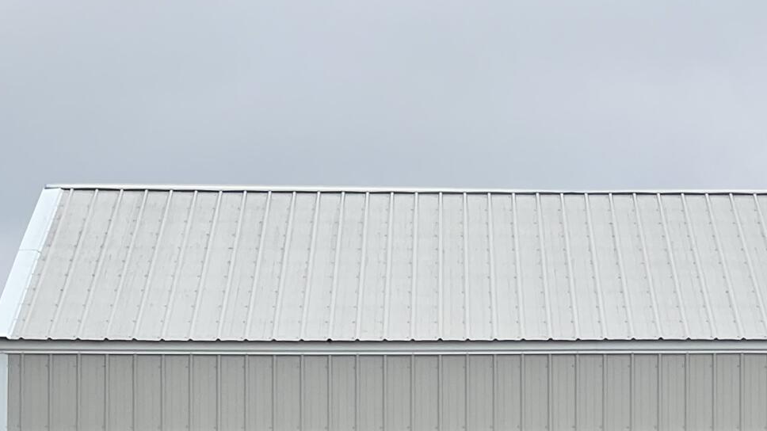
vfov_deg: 4.6
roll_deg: +0.7
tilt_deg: +2.3
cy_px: 695
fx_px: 5287
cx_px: 865
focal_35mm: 260
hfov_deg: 8.2
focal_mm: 9
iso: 32
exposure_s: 1/690
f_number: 2.8
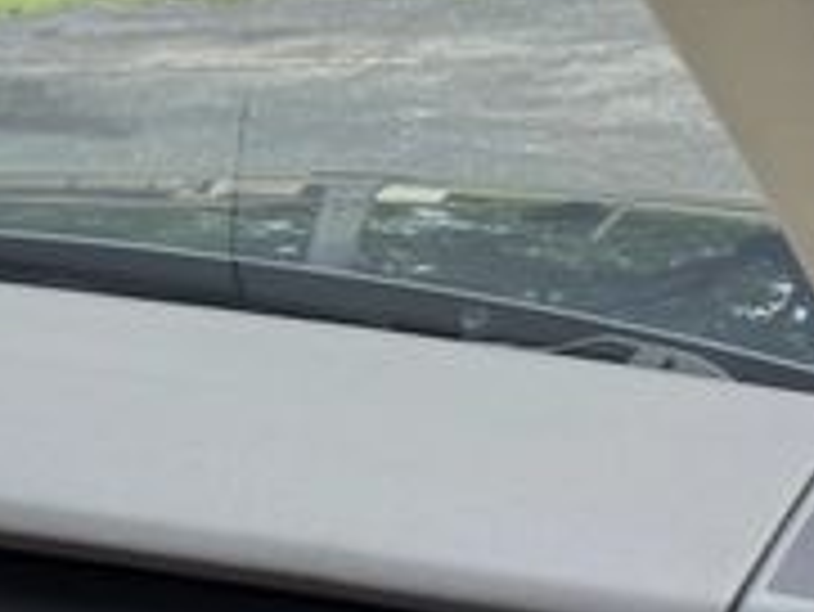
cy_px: 1053
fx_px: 2000
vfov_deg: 15.3
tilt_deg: -29.8
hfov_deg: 18.9
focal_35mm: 85
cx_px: -553
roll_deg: +7.6
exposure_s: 1/1361
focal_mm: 6.76
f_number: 1.78
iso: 80
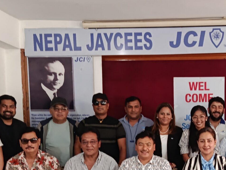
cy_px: 162
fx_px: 418
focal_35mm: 64
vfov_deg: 22.2
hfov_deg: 29.5
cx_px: 182
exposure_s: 1/50
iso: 626
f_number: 1.7
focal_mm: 5.24
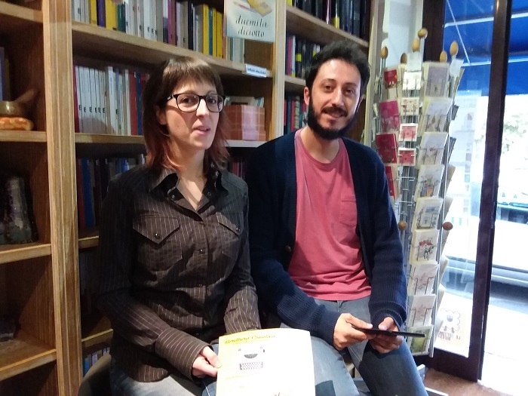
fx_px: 412
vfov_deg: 51.4
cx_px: 264
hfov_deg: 65.3
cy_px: 198
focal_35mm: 27
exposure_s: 1/15
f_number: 1.9
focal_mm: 2.91
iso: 250
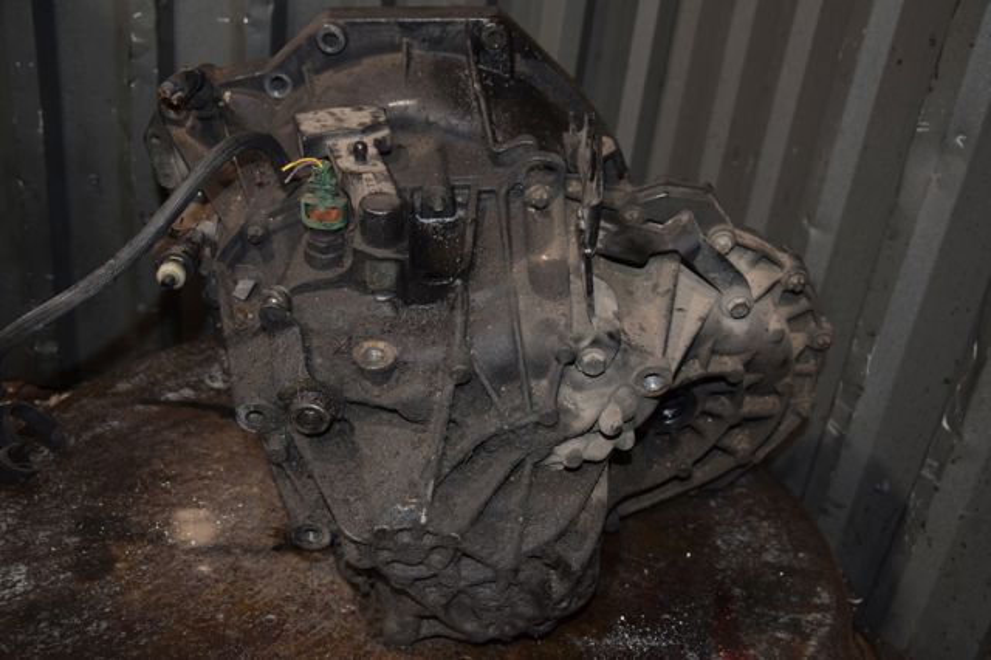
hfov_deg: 53.2
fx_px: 990
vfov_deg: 36.8
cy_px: 330
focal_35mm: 36
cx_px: 496
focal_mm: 24
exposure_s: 1/60
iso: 800
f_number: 5
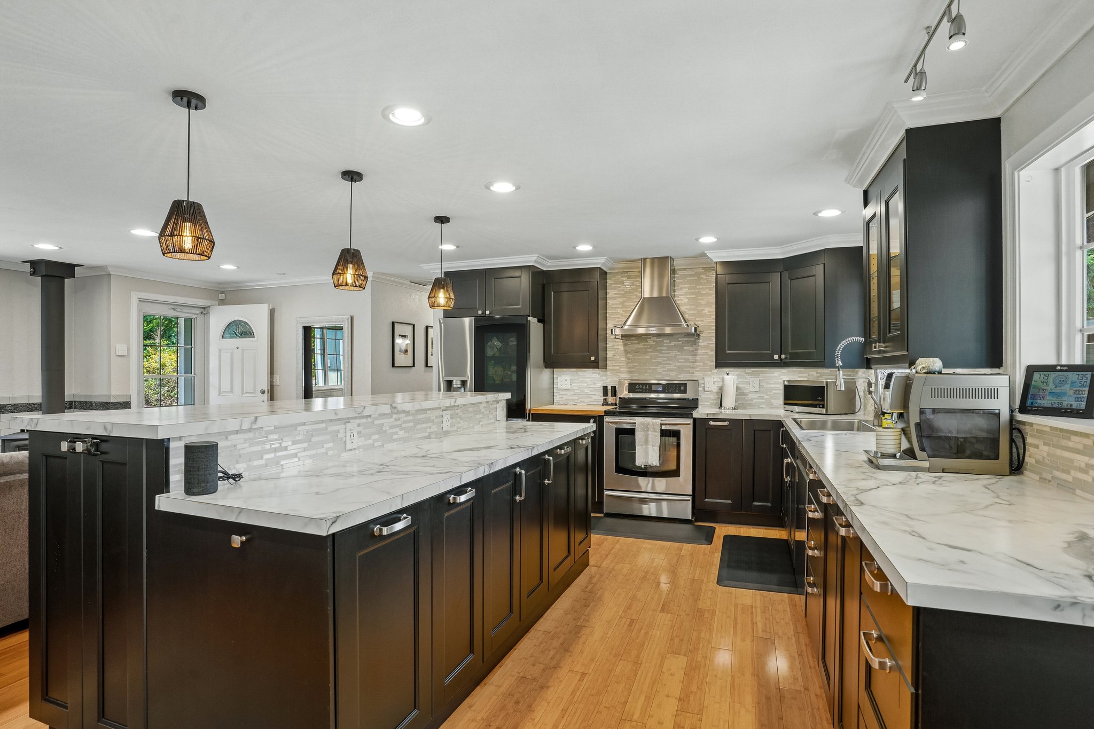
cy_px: 364
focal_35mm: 17
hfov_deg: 93.3
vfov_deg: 70.4
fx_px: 517
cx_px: 547
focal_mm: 17
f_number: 8
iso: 1250
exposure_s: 1/45
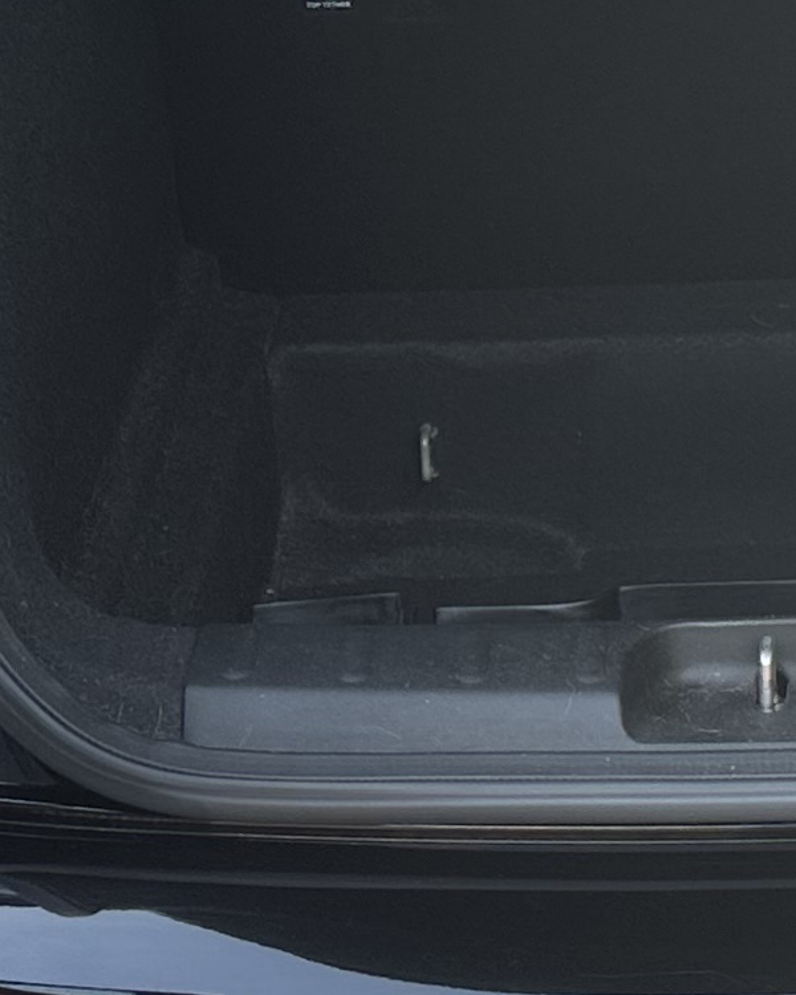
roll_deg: -1.2
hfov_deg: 12.0
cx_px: 933
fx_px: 3710
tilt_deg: -14.9
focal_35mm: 126
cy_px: 395
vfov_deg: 15.3
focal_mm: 6.86
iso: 64
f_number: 1.78
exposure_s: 1/121
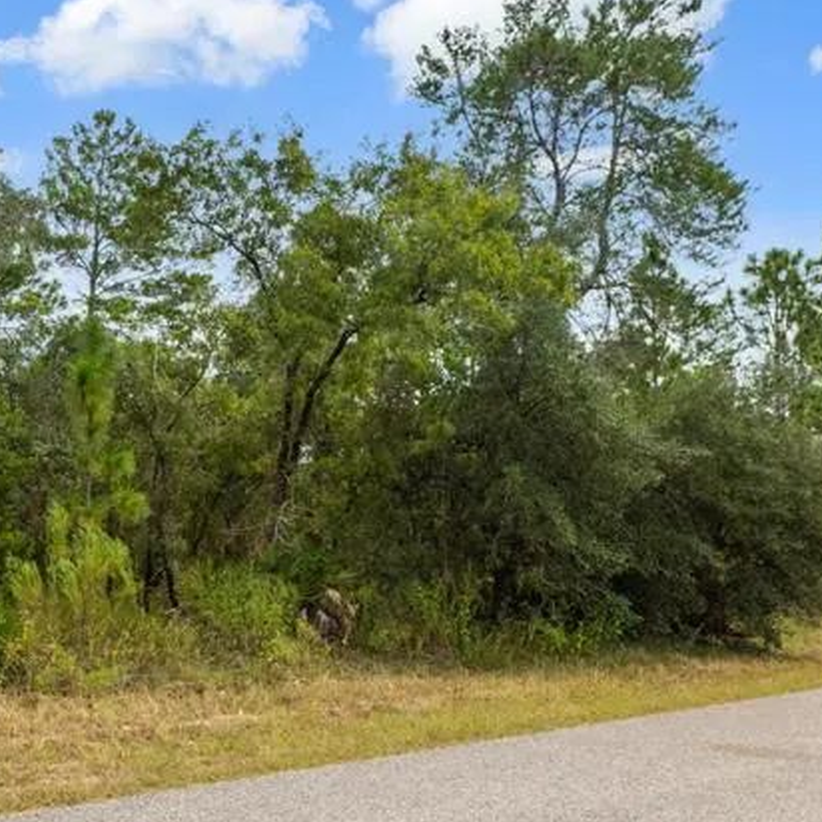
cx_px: 118
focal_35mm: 38
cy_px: 517
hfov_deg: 41.2
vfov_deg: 43.5
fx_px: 1021
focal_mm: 12
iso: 320
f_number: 8
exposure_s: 1/400
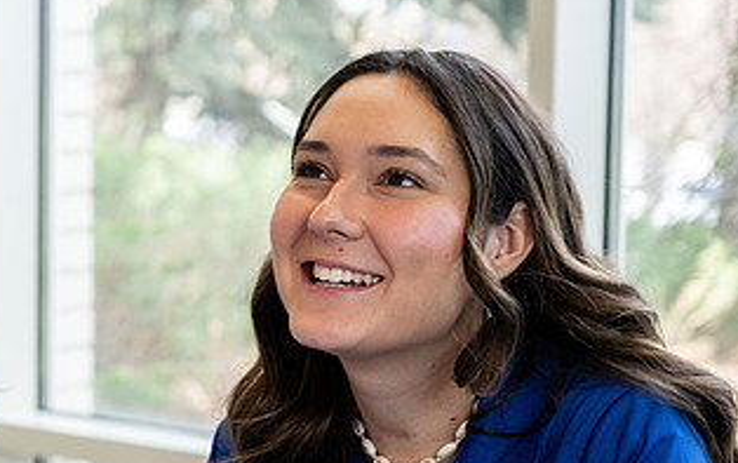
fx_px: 2899
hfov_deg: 14.4
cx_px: 82
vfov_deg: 9.1
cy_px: 401
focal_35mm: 144
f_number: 4.5
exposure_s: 1/500
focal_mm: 70
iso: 3200
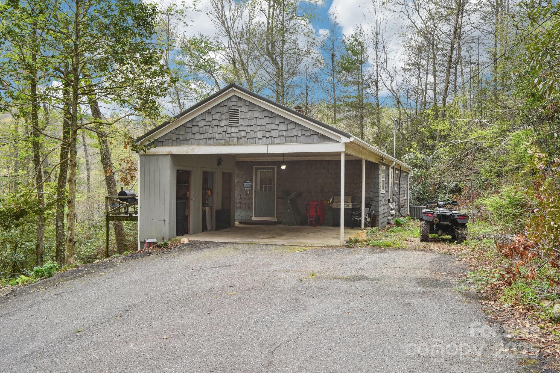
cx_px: 280
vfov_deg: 43.6
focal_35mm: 30
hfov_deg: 61.9
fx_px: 467
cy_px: 186
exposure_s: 1/40
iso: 100
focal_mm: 30
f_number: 11
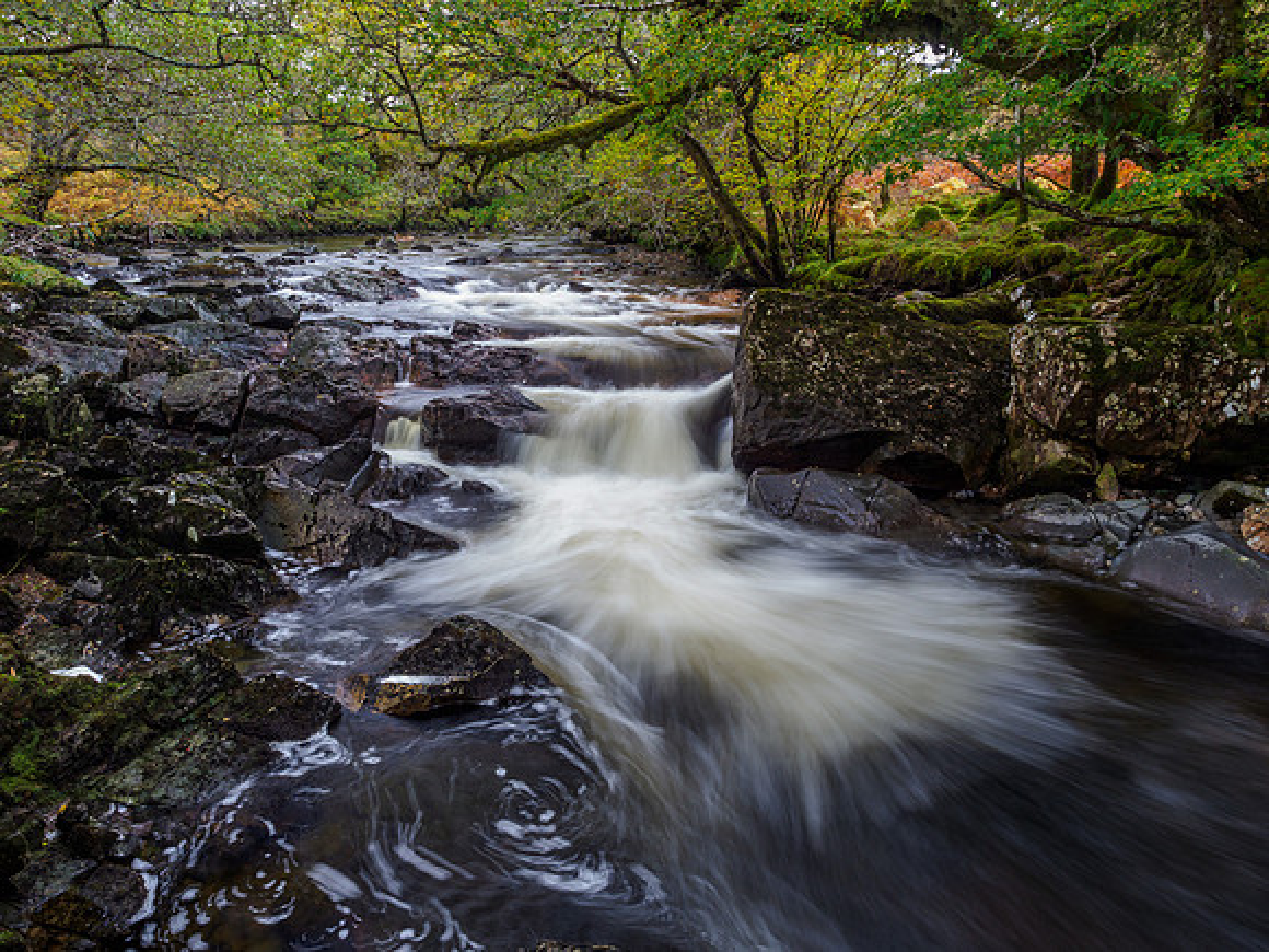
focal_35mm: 24
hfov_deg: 71.6
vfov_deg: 56.8
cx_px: 634
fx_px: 880
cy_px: 476
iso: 64
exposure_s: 1
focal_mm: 12
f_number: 11
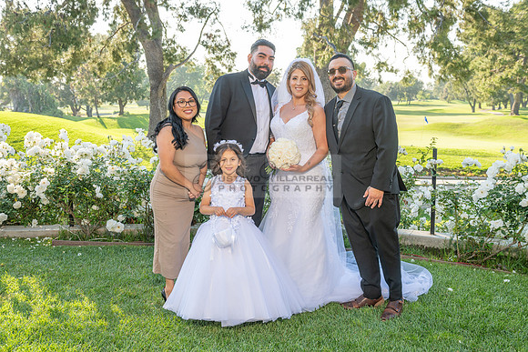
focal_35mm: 38
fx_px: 557
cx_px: 264
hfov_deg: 50.7
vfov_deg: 35.1
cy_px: 176
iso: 250
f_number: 5.6
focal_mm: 38
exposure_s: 1/200
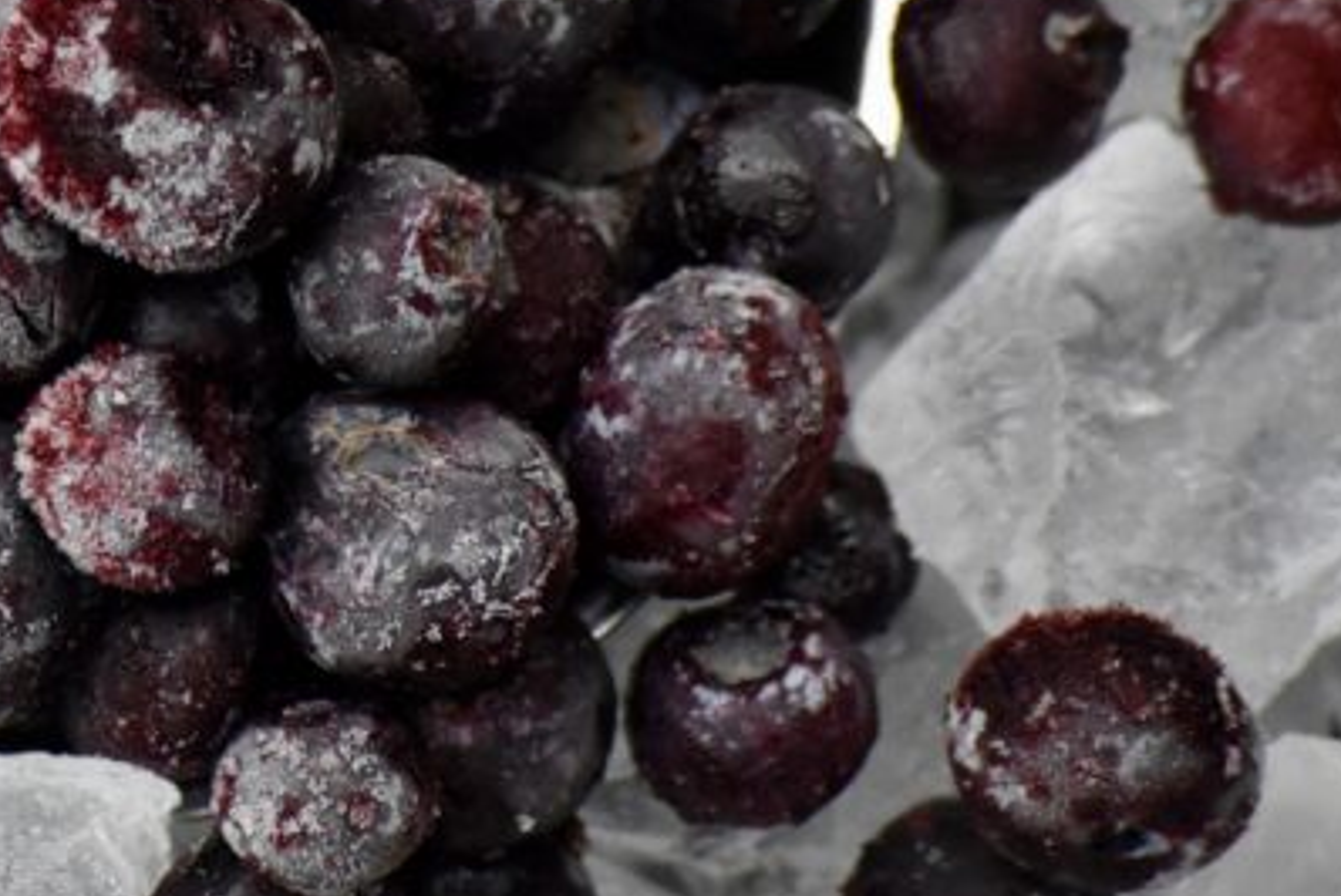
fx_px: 17259
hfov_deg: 4.4
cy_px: 130
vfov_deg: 3.0
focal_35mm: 463
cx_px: -94
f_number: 4.8
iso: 1000
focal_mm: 120
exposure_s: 1/250
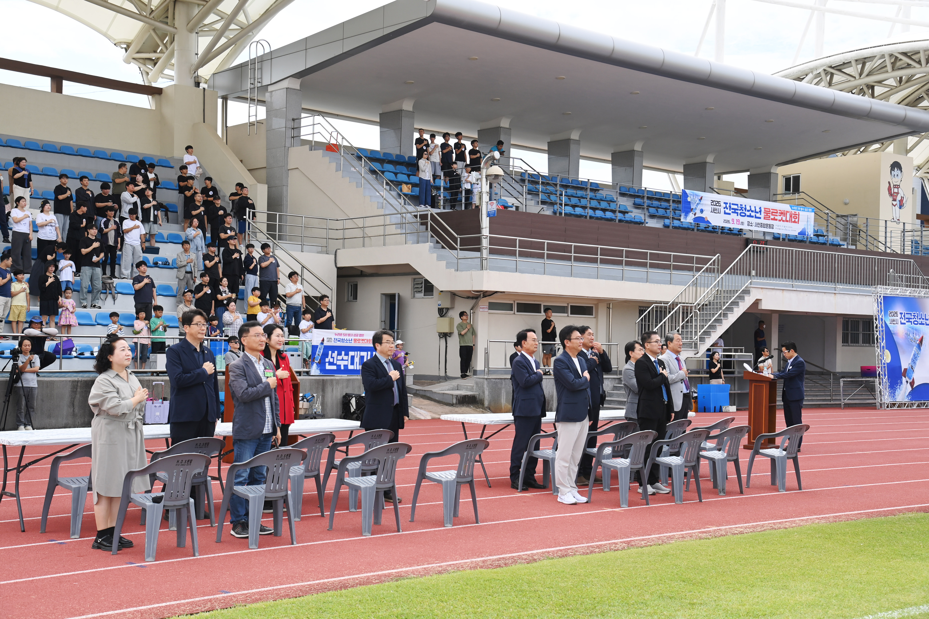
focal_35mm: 48
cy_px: 310
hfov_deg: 41.1
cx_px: 464
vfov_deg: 28.1
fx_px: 1239
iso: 160
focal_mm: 48
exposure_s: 1/250
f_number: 7.1
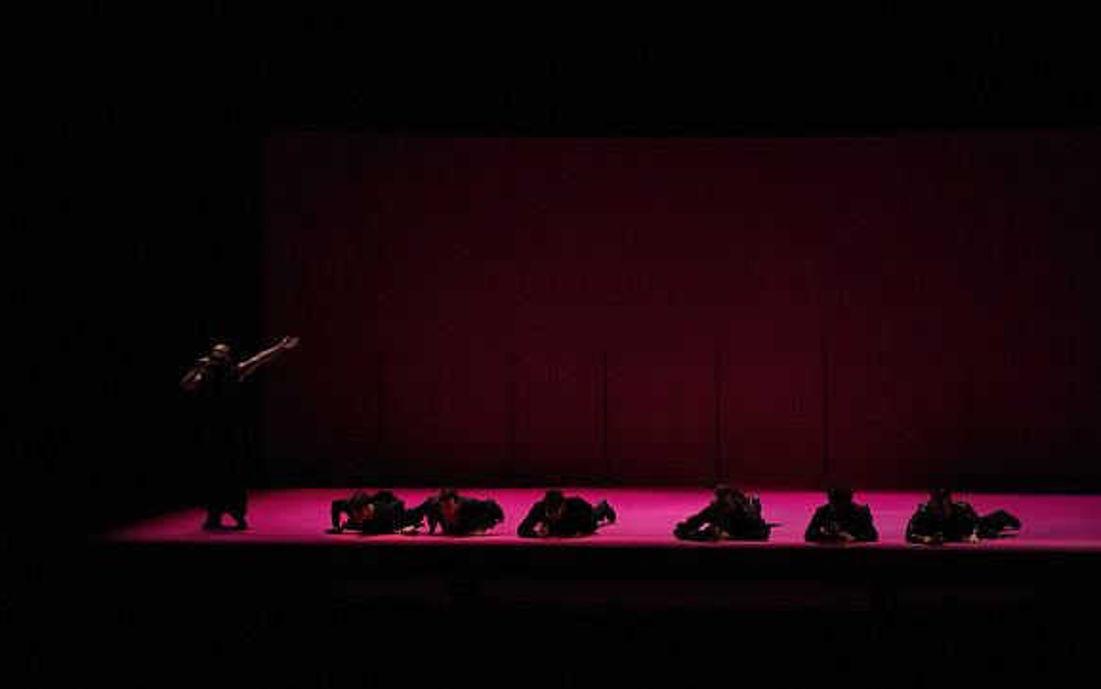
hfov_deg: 16.8
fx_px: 3722
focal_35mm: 124
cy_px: 324
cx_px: 550
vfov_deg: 10.6
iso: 25600
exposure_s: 1/400
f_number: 10
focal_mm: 121
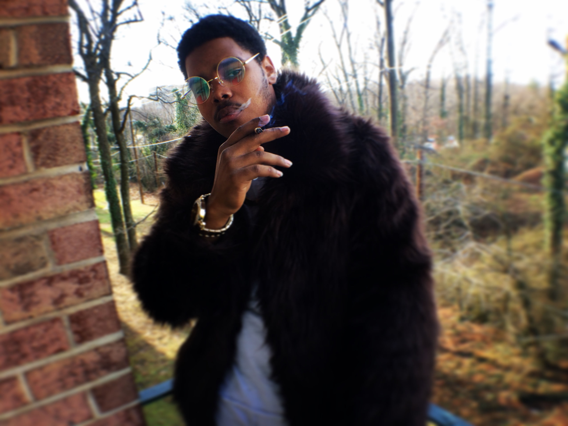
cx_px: 284
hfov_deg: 61.7
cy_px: 213
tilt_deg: -16.1
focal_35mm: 29
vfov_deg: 48.2
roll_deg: +6.2
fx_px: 476
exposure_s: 1/122
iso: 32
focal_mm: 4.15
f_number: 2.2
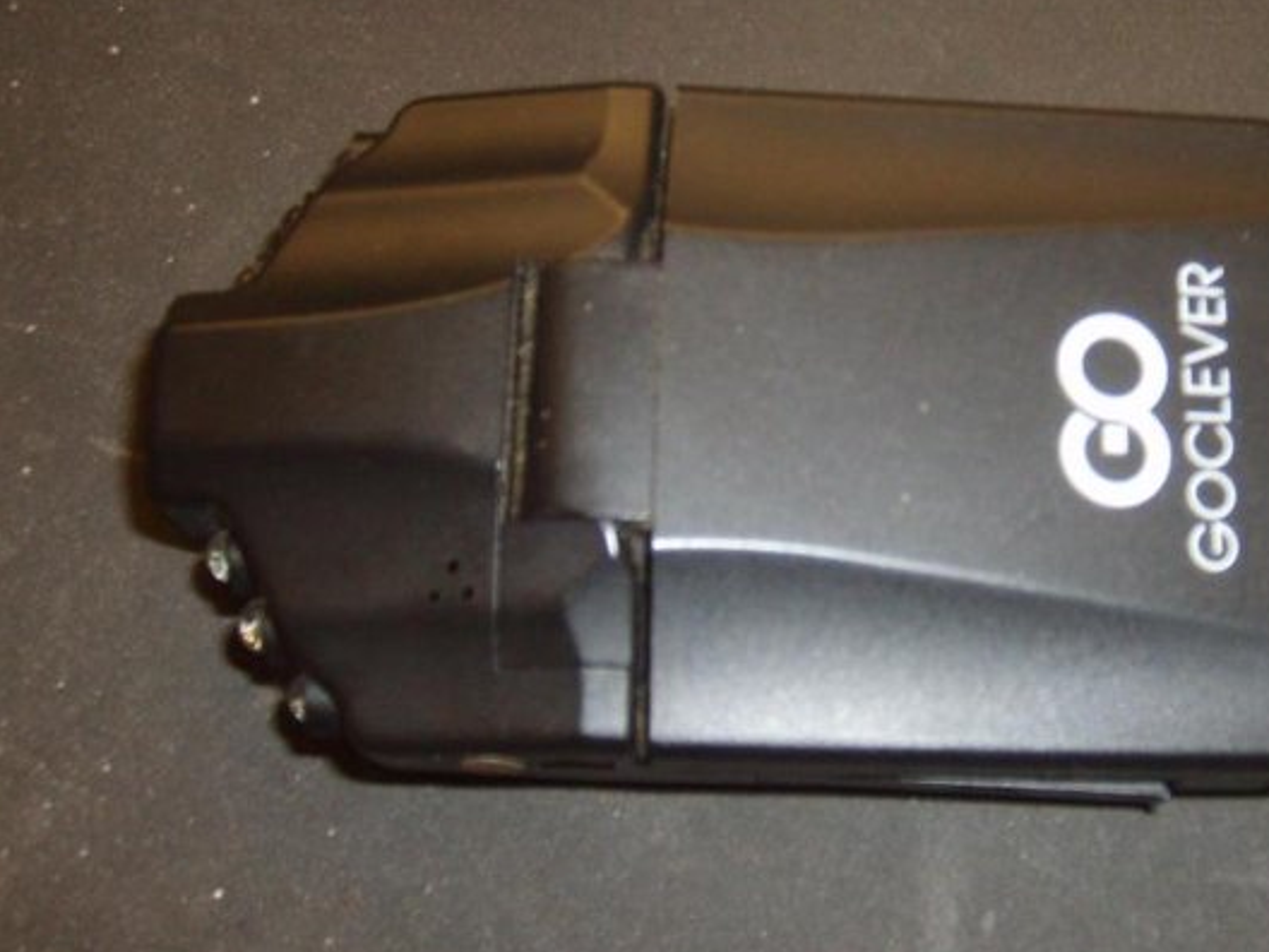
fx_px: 1943
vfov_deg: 27.5
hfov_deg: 35.7
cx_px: 882
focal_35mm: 53
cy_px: 464
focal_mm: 5.8
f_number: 2.8
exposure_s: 1/45
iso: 100
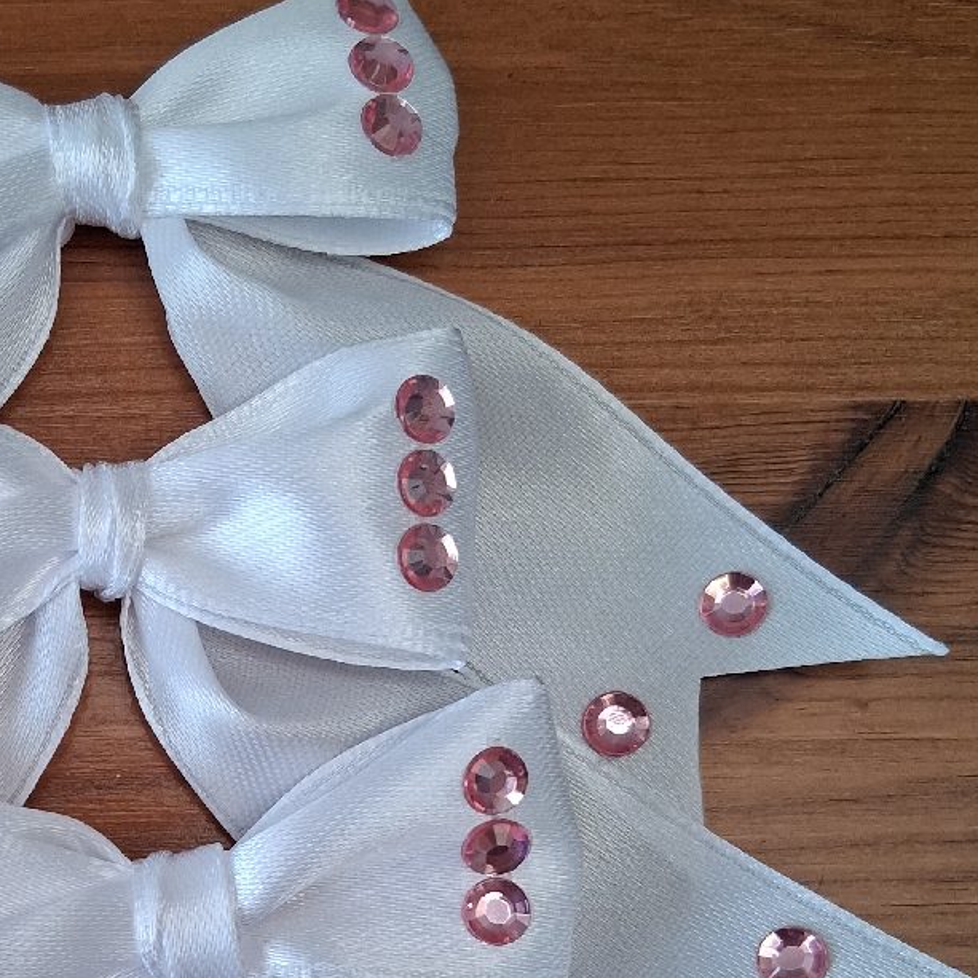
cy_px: 865
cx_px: 64
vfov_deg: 27.6
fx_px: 1918
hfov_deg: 27.4
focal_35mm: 60
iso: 160
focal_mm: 3.98
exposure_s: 1/100
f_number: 1.8
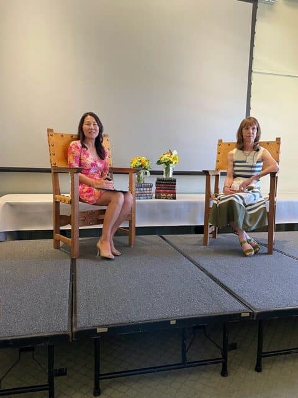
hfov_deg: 53.1
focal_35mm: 26
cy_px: 199
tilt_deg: -4.1
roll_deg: -1.4
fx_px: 298
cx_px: 149
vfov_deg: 67.3
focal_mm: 4.2
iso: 160
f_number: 1.6
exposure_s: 1/60
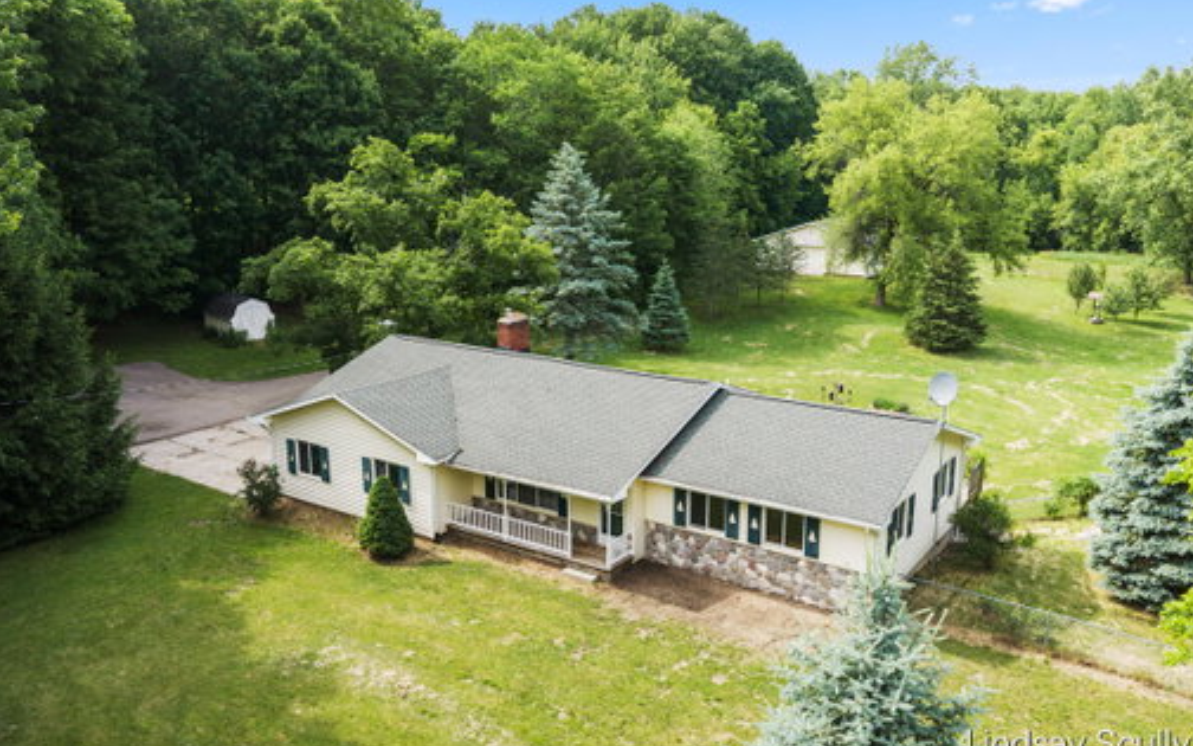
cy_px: 368
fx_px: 943
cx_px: 596
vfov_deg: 43.1
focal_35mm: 29
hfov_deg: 64.6
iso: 100
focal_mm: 14.45
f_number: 5.6
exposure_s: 1/60
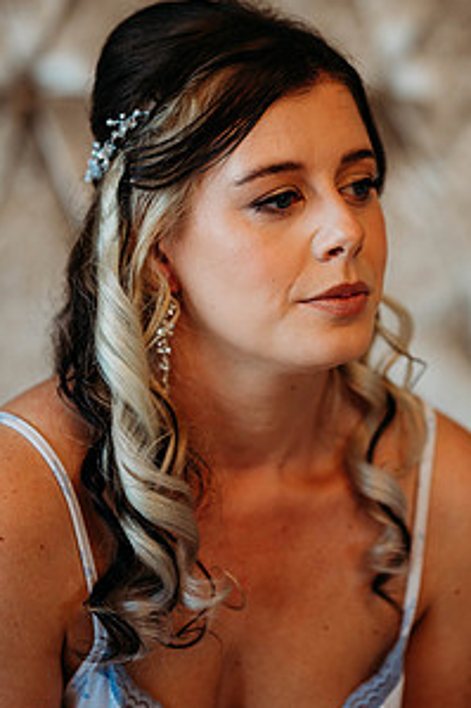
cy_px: 263
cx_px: 304
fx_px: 2515
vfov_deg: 16.0
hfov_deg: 10.7
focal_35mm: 128
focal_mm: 85
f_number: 1.8
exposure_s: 1/200
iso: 320
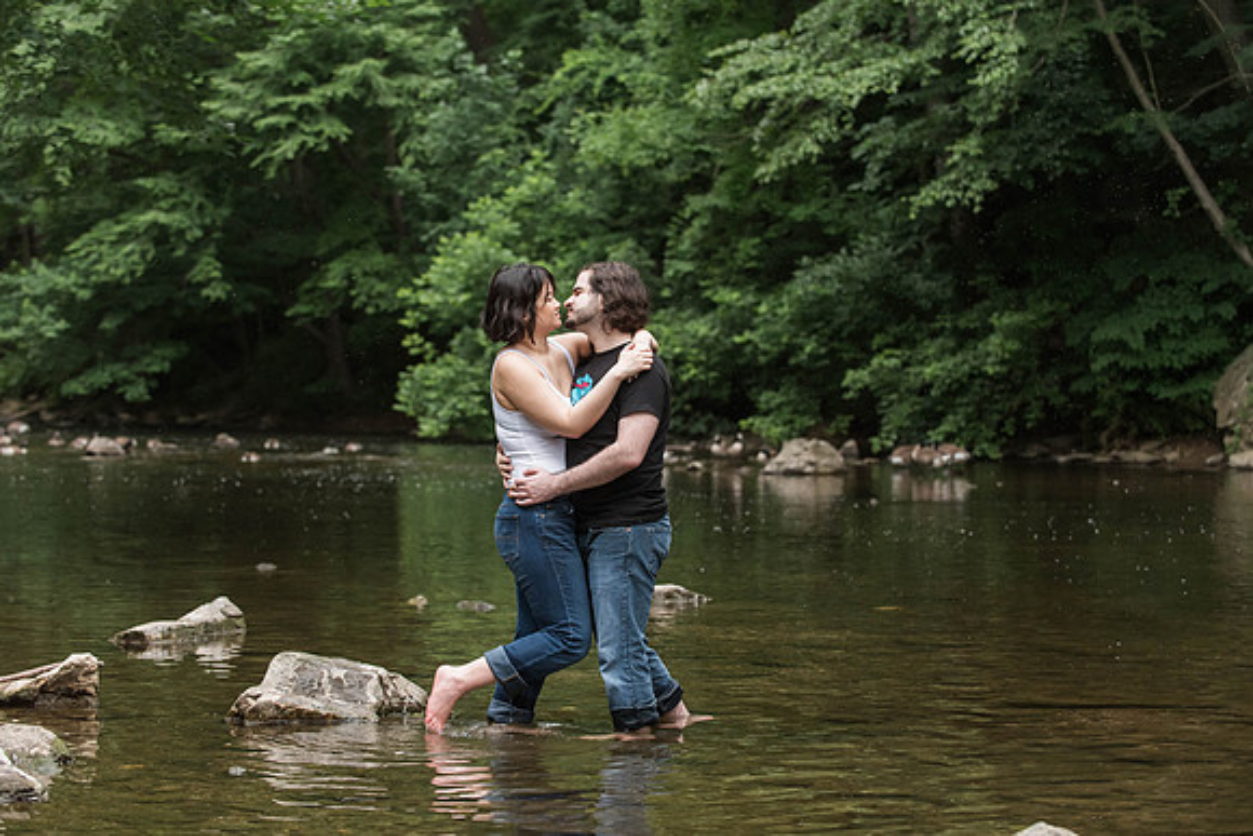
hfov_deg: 24.0
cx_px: 628
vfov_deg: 16.1
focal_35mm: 85
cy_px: 411
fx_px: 2948
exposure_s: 1/250
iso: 1600
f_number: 4
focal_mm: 80
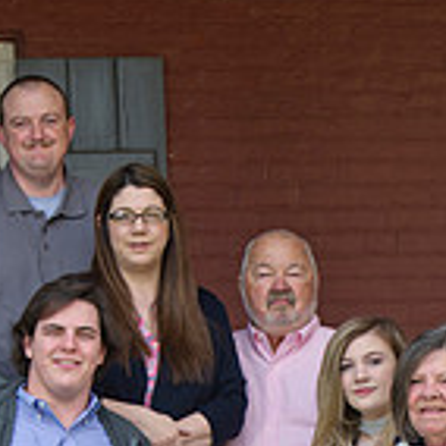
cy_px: 660
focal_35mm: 220
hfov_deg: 8.0
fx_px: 3207
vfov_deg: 7.8
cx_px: 272
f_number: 4.5
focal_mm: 82
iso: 160
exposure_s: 1/100
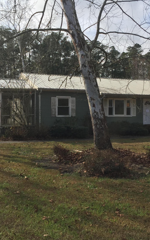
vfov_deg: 47.2
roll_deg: -2.0
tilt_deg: +0.6
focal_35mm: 42
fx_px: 275
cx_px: 77
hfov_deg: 30.5
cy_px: 123
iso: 32
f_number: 2.2
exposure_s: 1/2083
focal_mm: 4.15
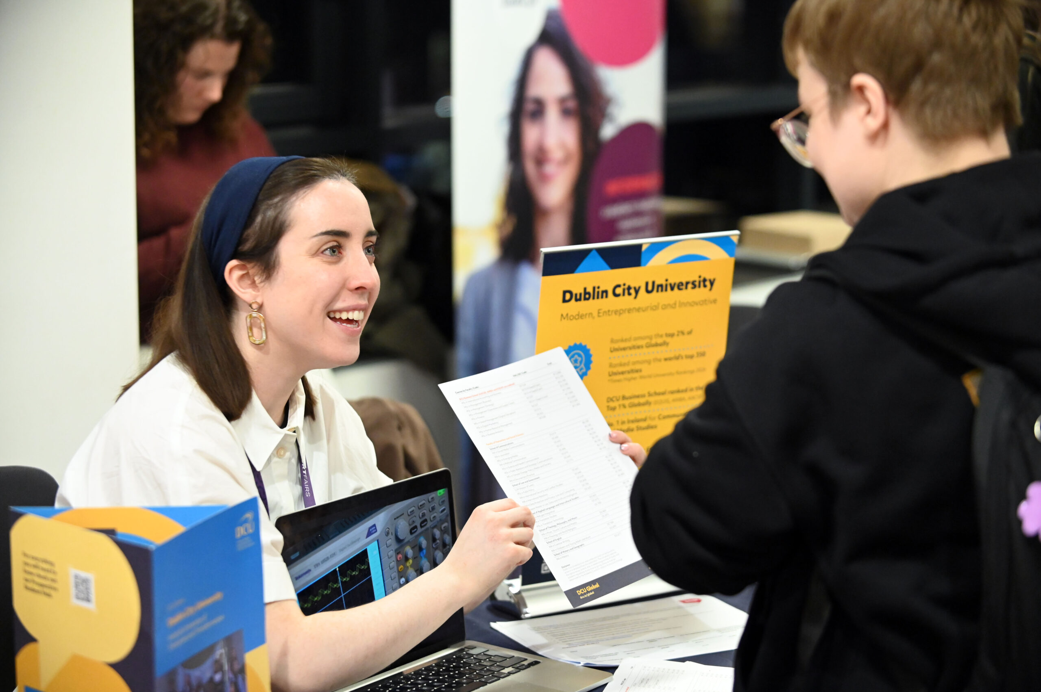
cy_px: 346
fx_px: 2167
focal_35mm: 75
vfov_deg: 18.2
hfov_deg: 27.0
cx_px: 520
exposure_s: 1/500
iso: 6400
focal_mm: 75
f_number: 4
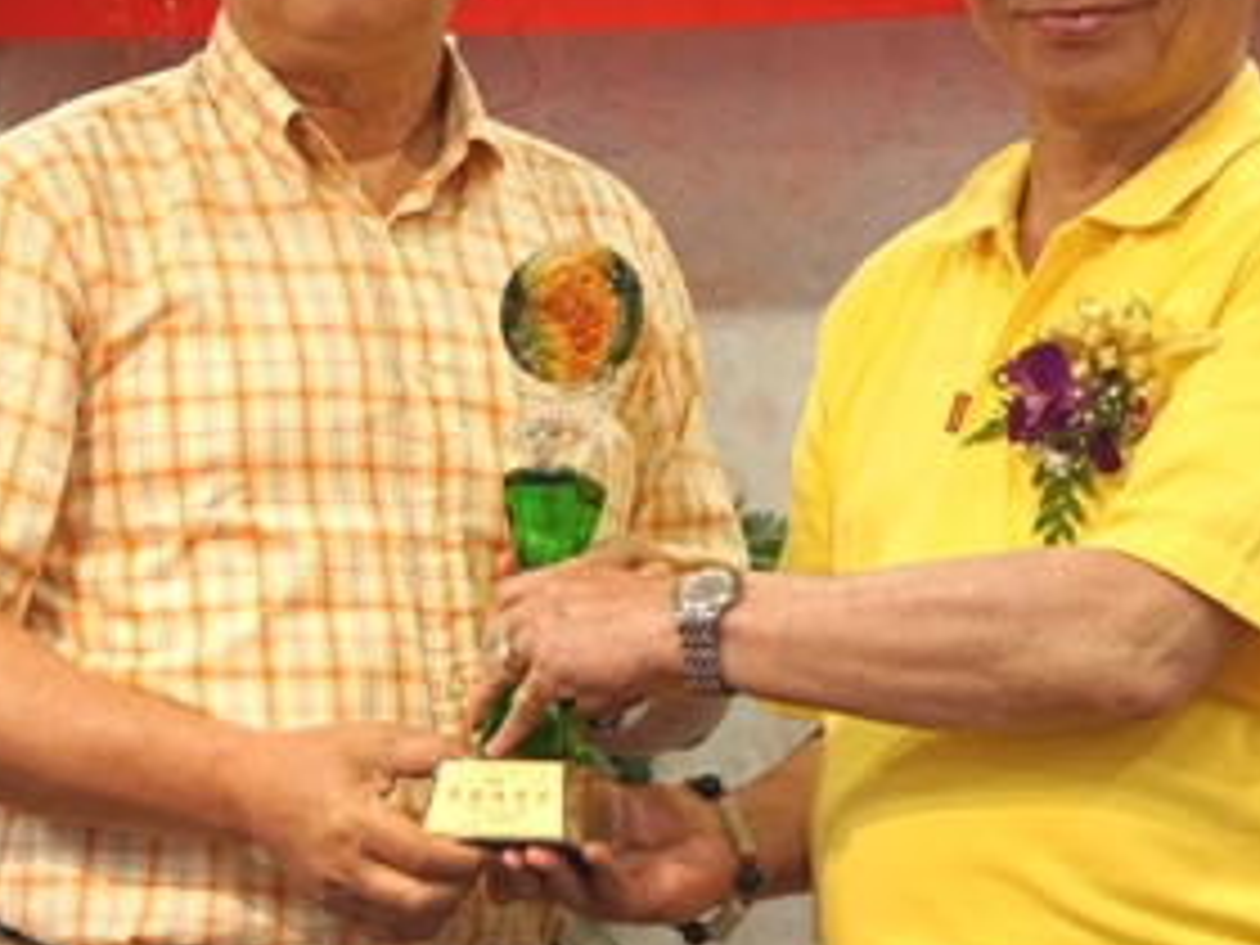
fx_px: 5096
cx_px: 792
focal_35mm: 140
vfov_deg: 10.6
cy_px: 326
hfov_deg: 14.1
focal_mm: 53
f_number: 4.5
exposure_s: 1/60
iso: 800
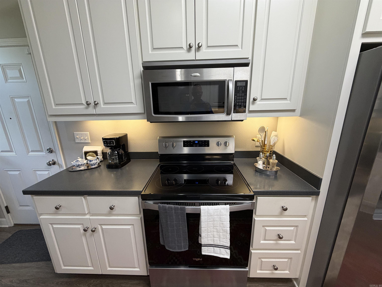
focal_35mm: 14
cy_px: 144
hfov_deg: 102.1
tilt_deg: -13.9
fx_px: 154
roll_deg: +1.0
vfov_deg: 85.7
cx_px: 191
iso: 160
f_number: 2.2
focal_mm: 2.22
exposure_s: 1/61
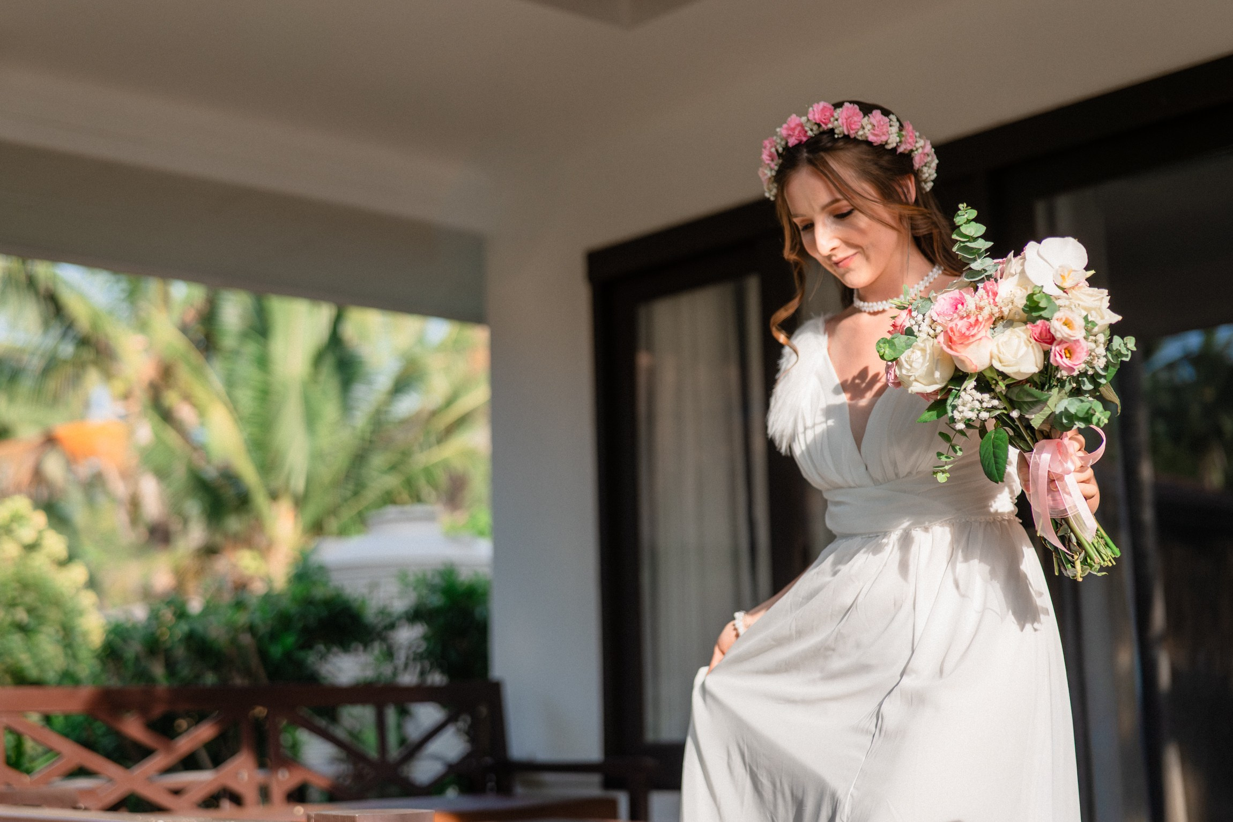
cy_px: 412
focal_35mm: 53
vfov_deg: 25.5
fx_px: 1820
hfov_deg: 37.4
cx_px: 599
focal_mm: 50
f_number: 2.2
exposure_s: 1/3200
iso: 500
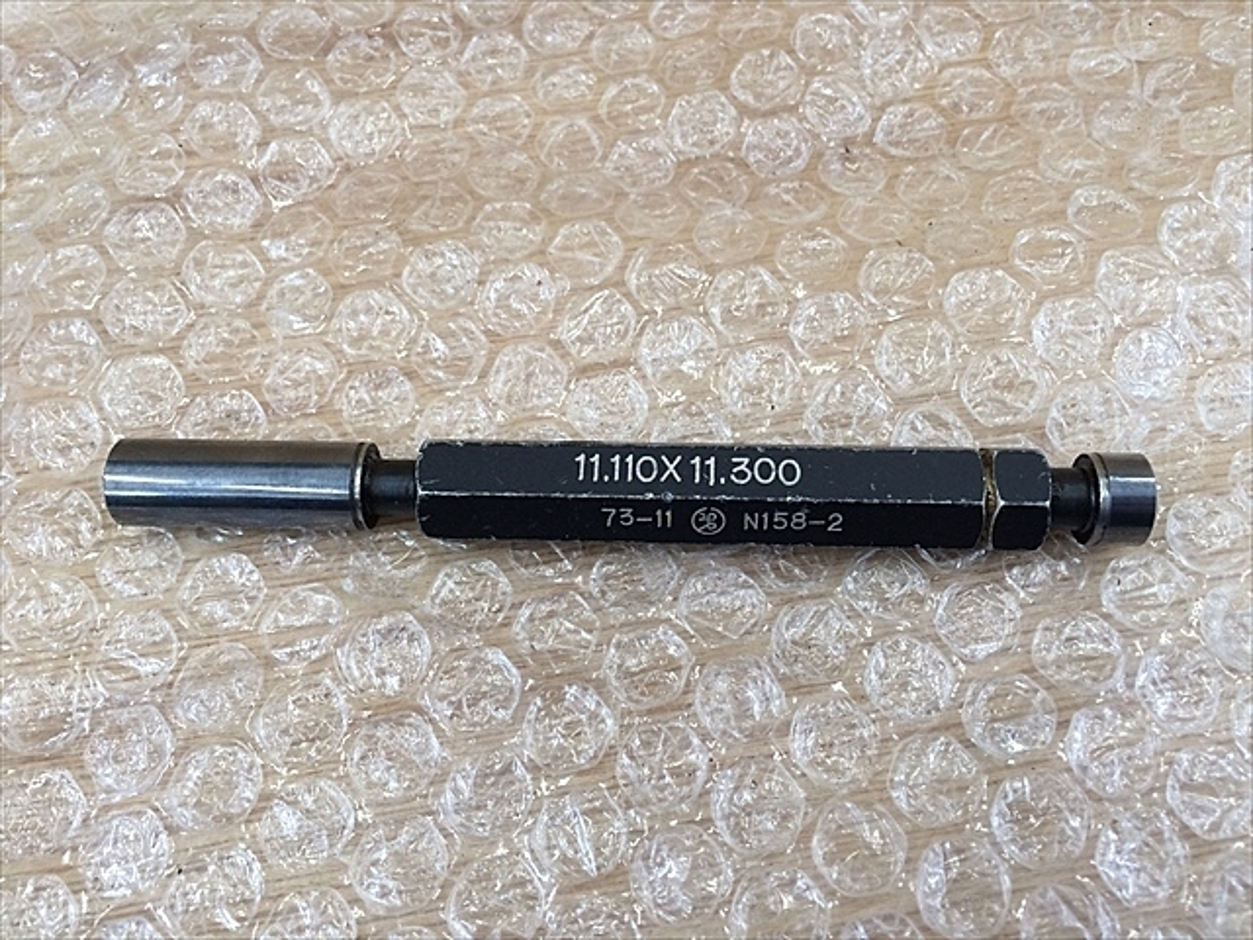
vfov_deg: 48.2
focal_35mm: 29
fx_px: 1050
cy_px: 470
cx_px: 626
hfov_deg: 61.7
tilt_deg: -64.6
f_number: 2.2
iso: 50
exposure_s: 1/30
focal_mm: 4.15
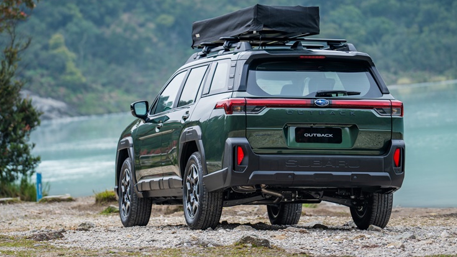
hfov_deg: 10.1
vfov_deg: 5.7
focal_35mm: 214
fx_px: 2593
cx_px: 215
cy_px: 101
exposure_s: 1/250
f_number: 4
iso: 100
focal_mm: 177
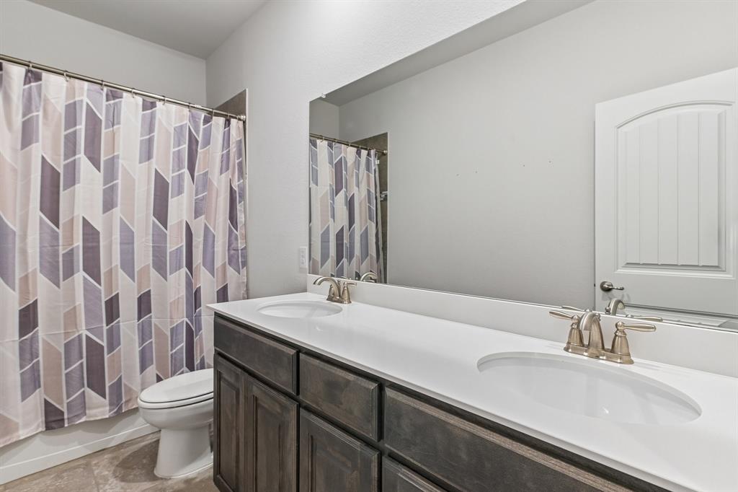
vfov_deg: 67.3
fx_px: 369
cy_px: 246
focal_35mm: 18
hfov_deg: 90.0
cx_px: 369
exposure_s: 1/13
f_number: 8
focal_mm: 18
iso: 400
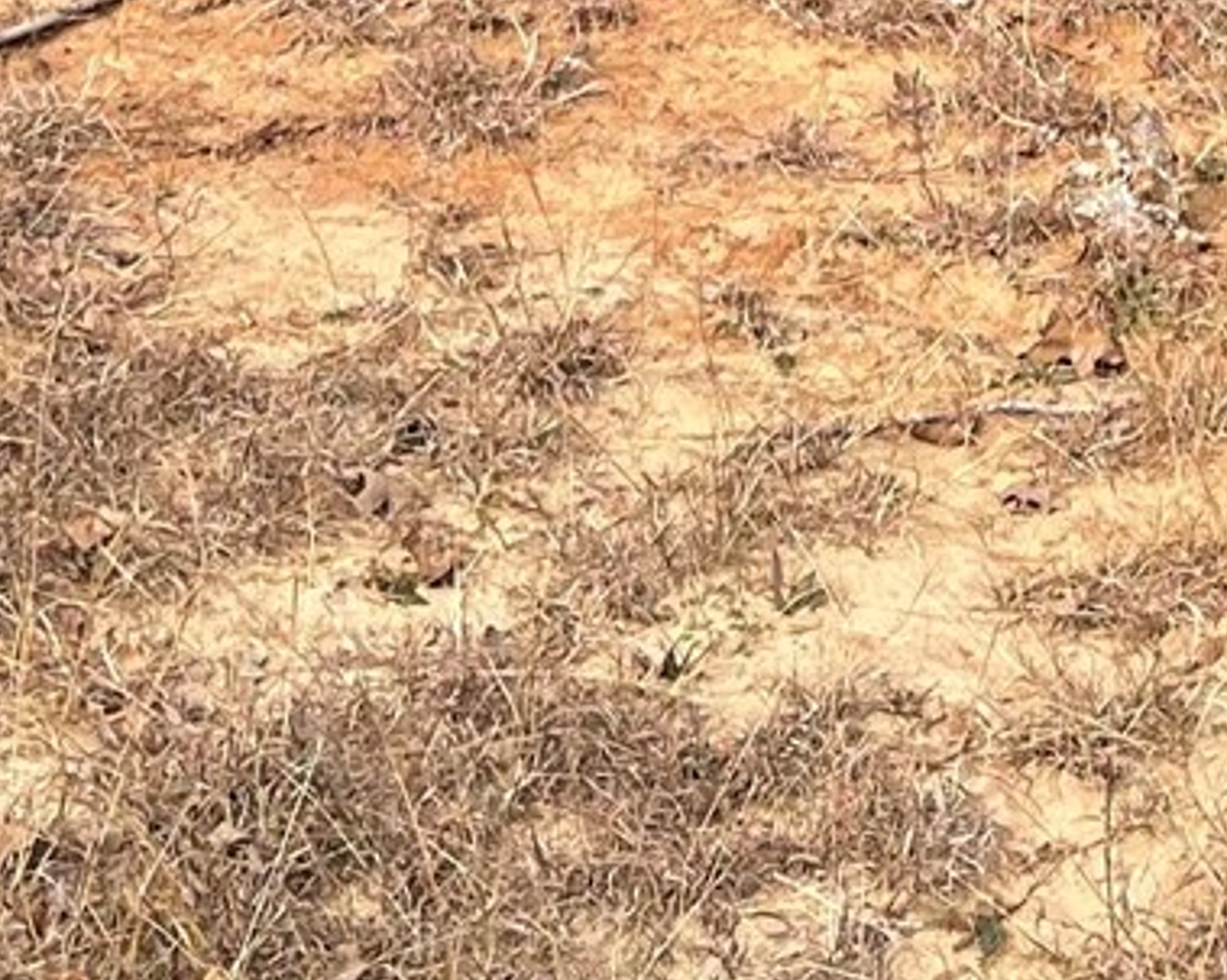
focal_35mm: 132
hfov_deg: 14.5
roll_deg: +1.0
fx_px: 4792
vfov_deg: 10.0
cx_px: 1017
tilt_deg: -1.0
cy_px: -1488
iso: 32
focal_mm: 5.1
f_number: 1.6
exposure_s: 1/1048
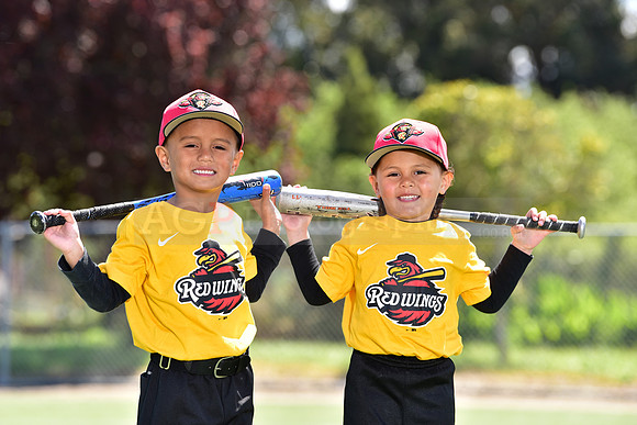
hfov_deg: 12.1
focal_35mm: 170
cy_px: 212
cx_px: 318
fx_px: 3009
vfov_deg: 8.1
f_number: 4.5
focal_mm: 170
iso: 80
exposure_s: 1/200
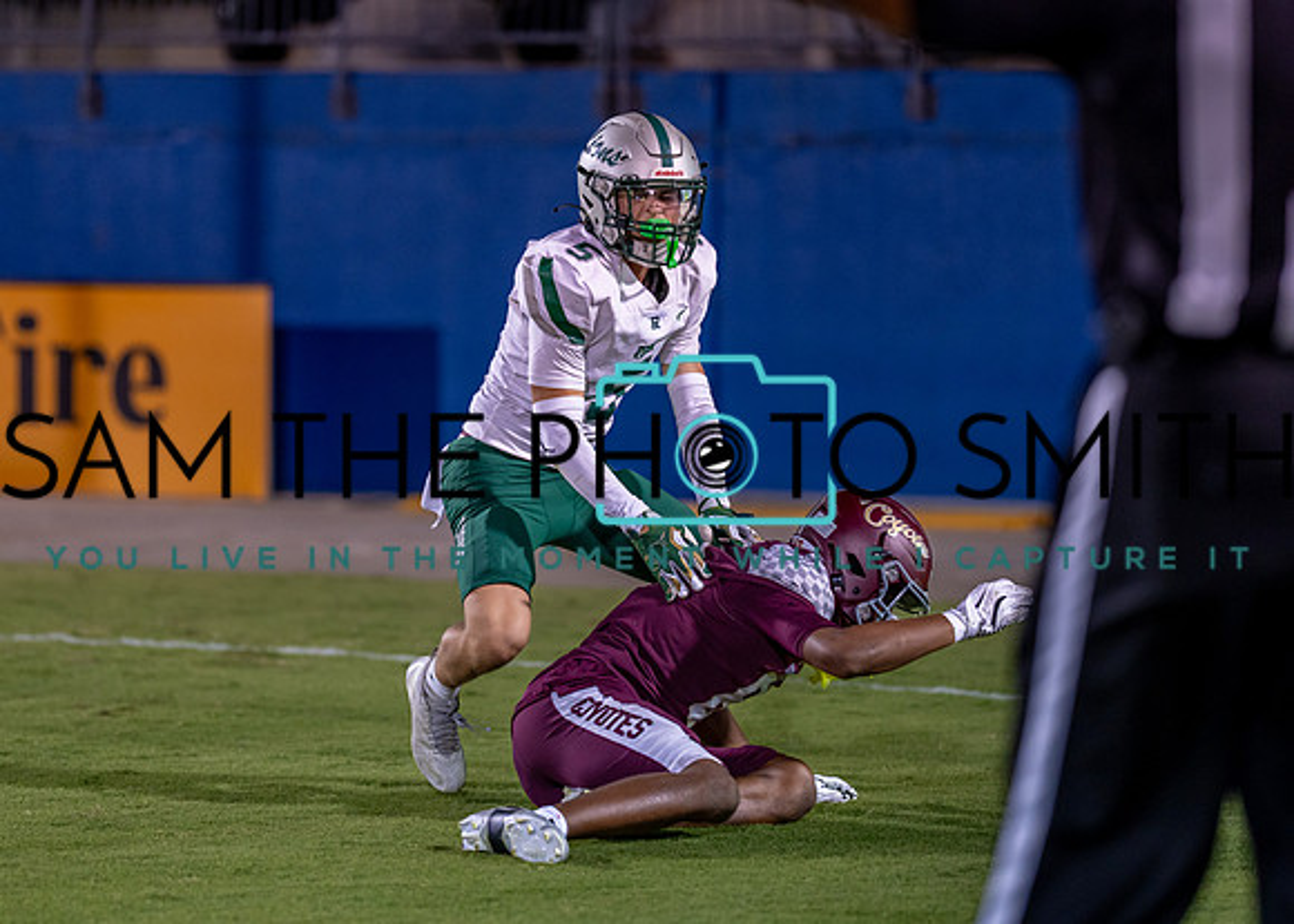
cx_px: 575
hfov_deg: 10.2
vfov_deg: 7.3
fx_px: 7265
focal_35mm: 198
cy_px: 401
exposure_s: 1/1250
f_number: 1.8
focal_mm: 135
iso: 640
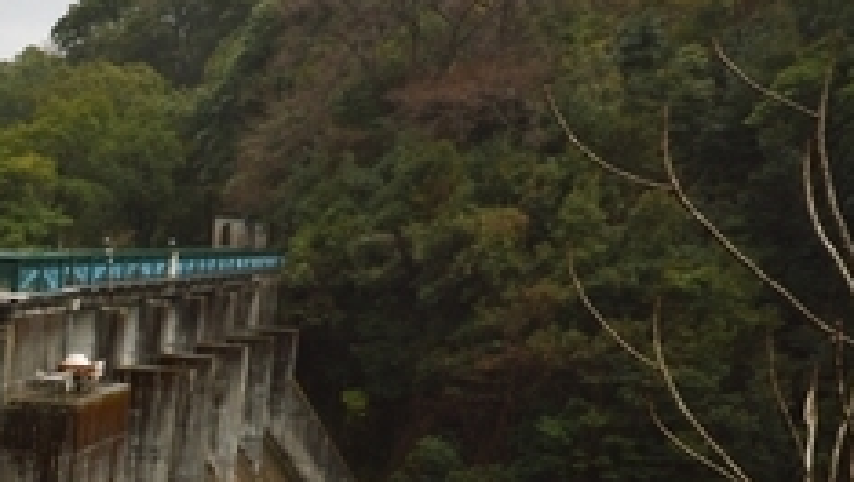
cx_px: -354
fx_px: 1581
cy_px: 661
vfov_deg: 16.2
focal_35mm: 70
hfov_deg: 24.8
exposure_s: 1/15
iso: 100
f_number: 18
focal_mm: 13
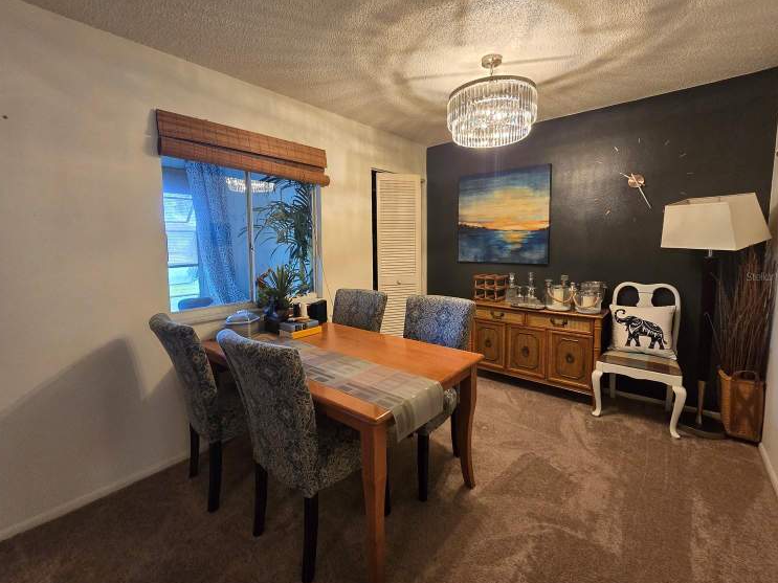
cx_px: 377
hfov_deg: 102.0
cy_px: 276
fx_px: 315
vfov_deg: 85.6
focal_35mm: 14
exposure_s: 1/60
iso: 400
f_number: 2.2
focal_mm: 2.2
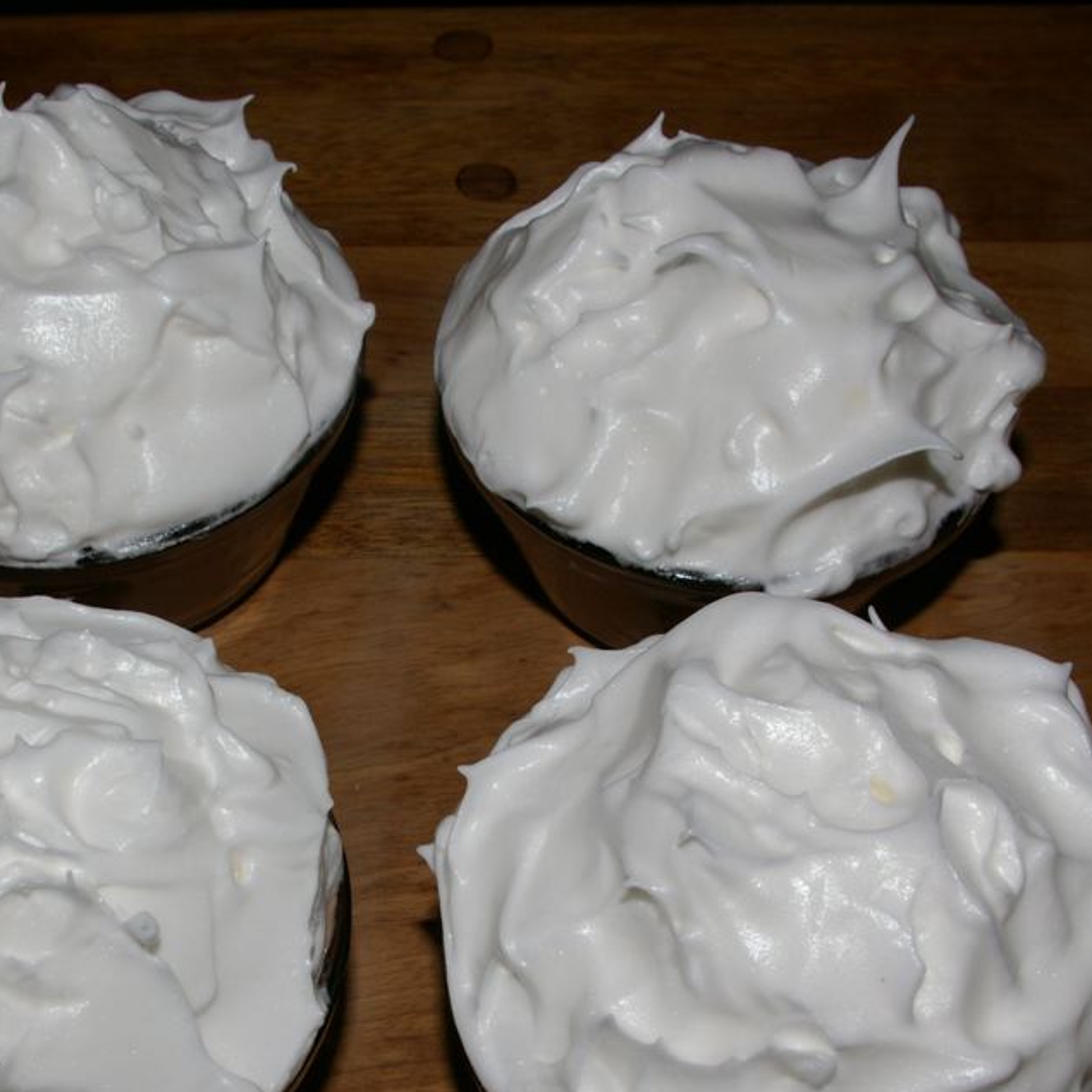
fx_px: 1922
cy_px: 728
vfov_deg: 31.5
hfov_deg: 31.5
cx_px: 374
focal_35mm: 54
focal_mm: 21
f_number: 13
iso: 200
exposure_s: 1/30
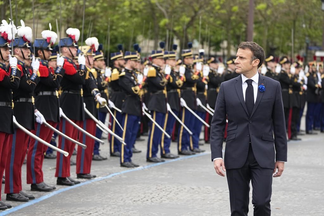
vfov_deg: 9.3
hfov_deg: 13.9
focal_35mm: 148
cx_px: 162
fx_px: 1332
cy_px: 108
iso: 1250
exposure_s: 1/1000
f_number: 5
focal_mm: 148
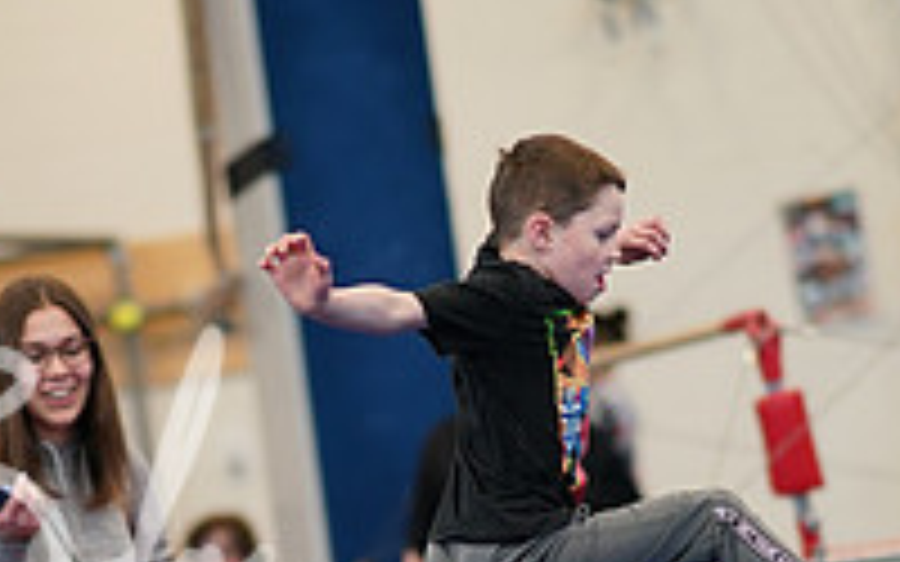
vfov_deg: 5.2
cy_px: 602
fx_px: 6157
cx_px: 515
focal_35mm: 251
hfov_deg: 8.4
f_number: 1.4
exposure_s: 1/500
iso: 800
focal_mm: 85
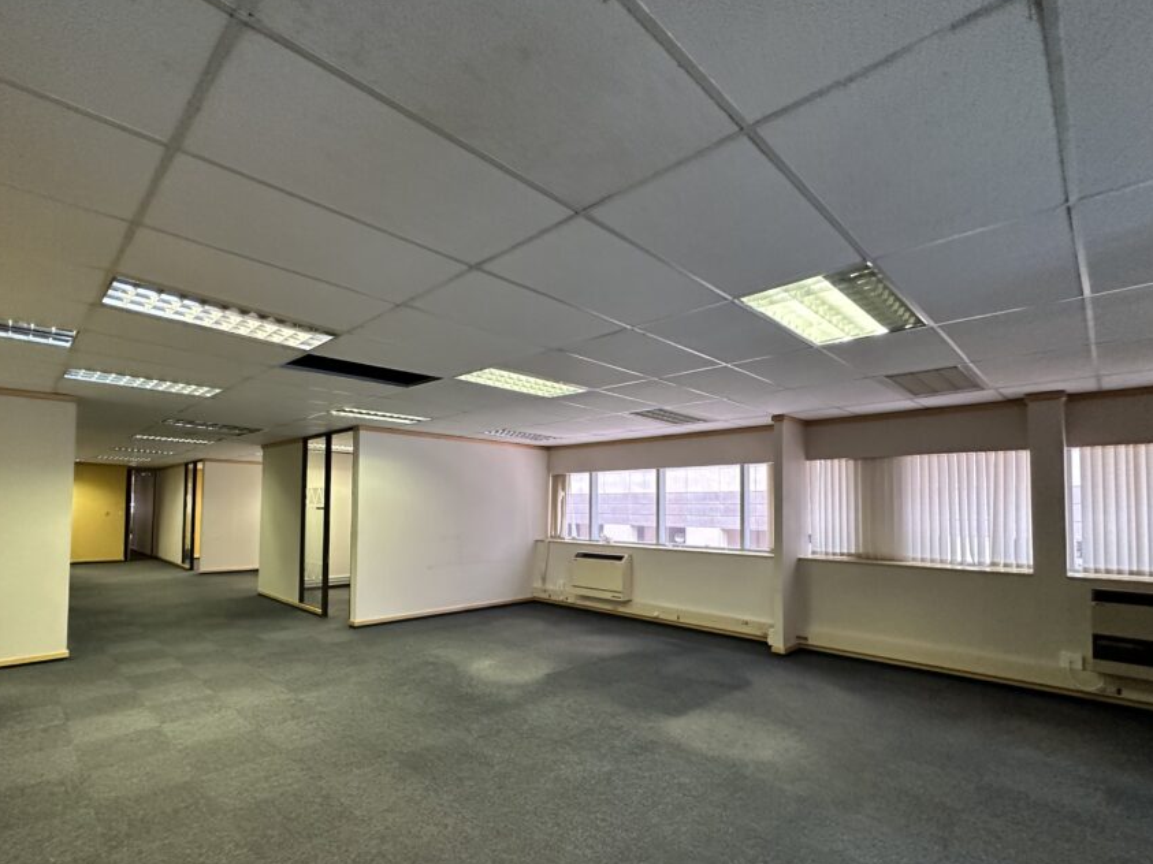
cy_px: 488
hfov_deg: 90.4
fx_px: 566
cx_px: 490
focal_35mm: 17
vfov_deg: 74.4
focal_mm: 2.22
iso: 320
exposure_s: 1/100
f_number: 2.2
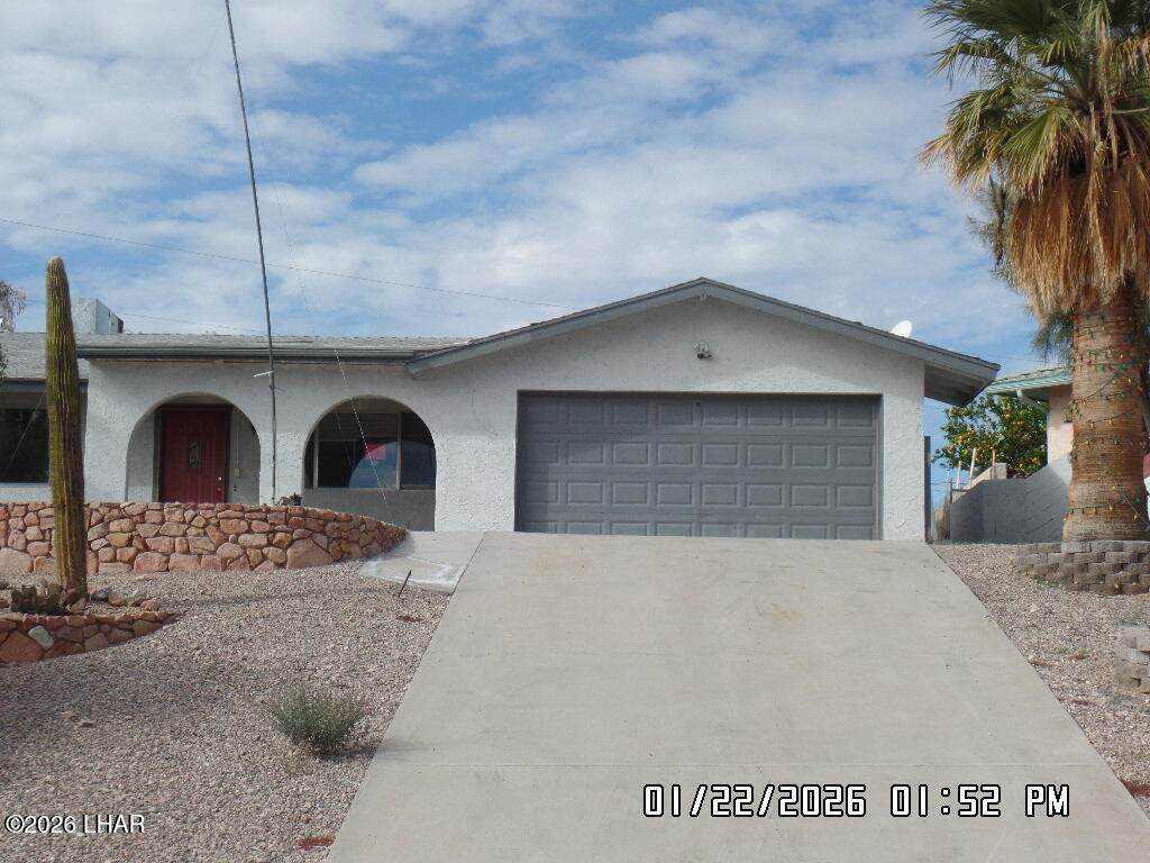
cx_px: 575
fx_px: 2591
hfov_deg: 25.0
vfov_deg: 18.9
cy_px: 432
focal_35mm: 78
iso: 80
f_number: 3.8
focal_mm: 13.9
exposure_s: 1/1000
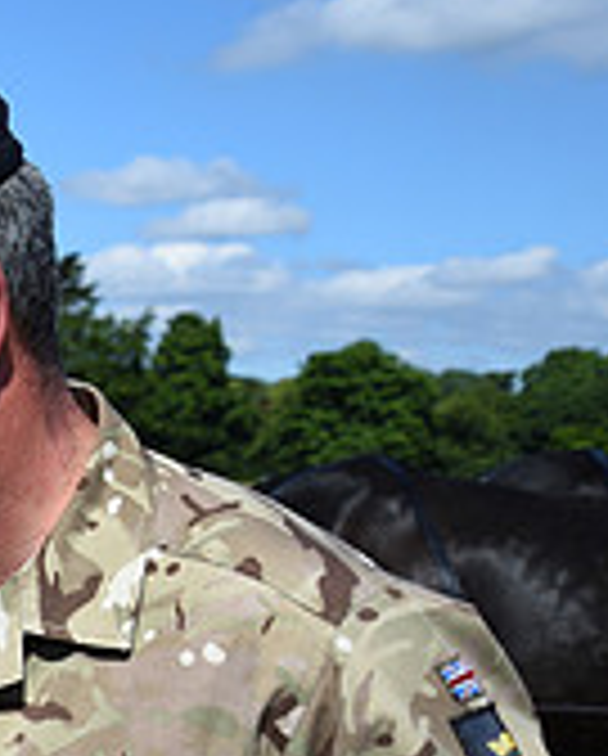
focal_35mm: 110
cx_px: -649
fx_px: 2468
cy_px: 778
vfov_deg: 17.0
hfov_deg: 12.3
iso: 160
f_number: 5.6
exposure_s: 1/1250
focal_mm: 34
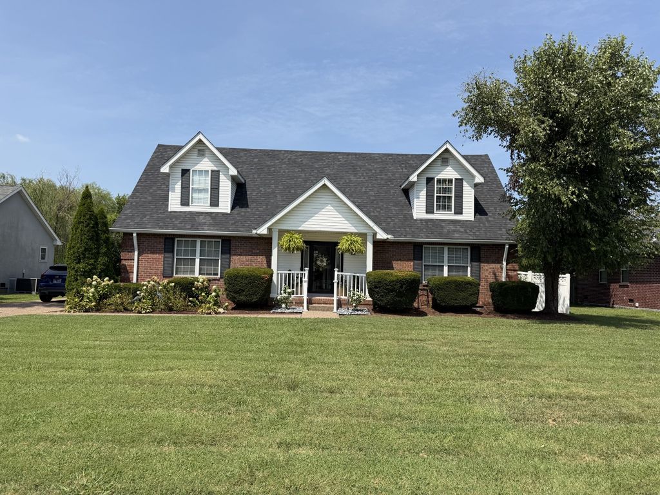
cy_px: 248
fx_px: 458
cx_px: 330
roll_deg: -1.3
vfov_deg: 56.8
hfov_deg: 71.6
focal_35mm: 24
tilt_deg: +5.2
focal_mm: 6.76
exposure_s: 1/4405
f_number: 1.78
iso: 80
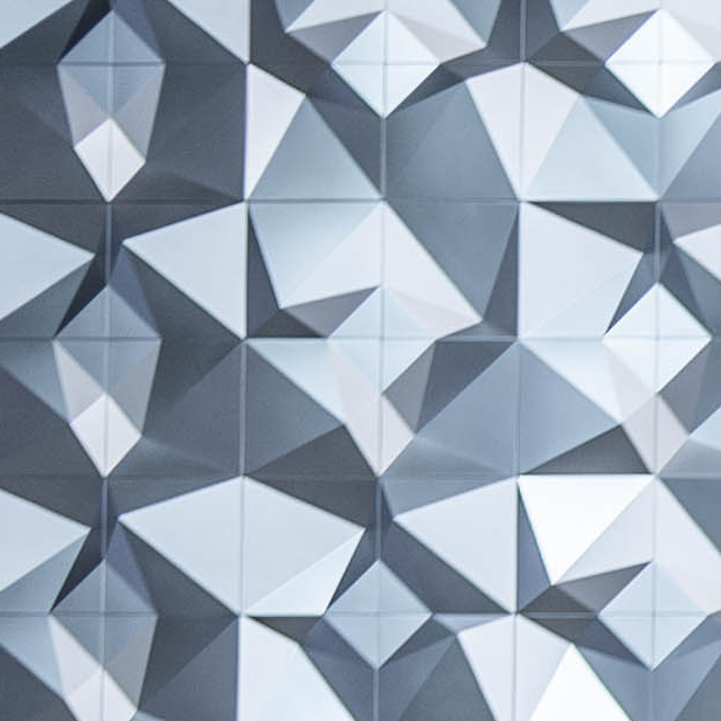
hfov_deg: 5.3
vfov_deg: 5.7
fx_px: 6692
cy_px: 2256
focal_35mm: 284
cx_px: 3053
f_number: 2.8
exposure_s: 1/60
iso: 100
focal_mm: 35
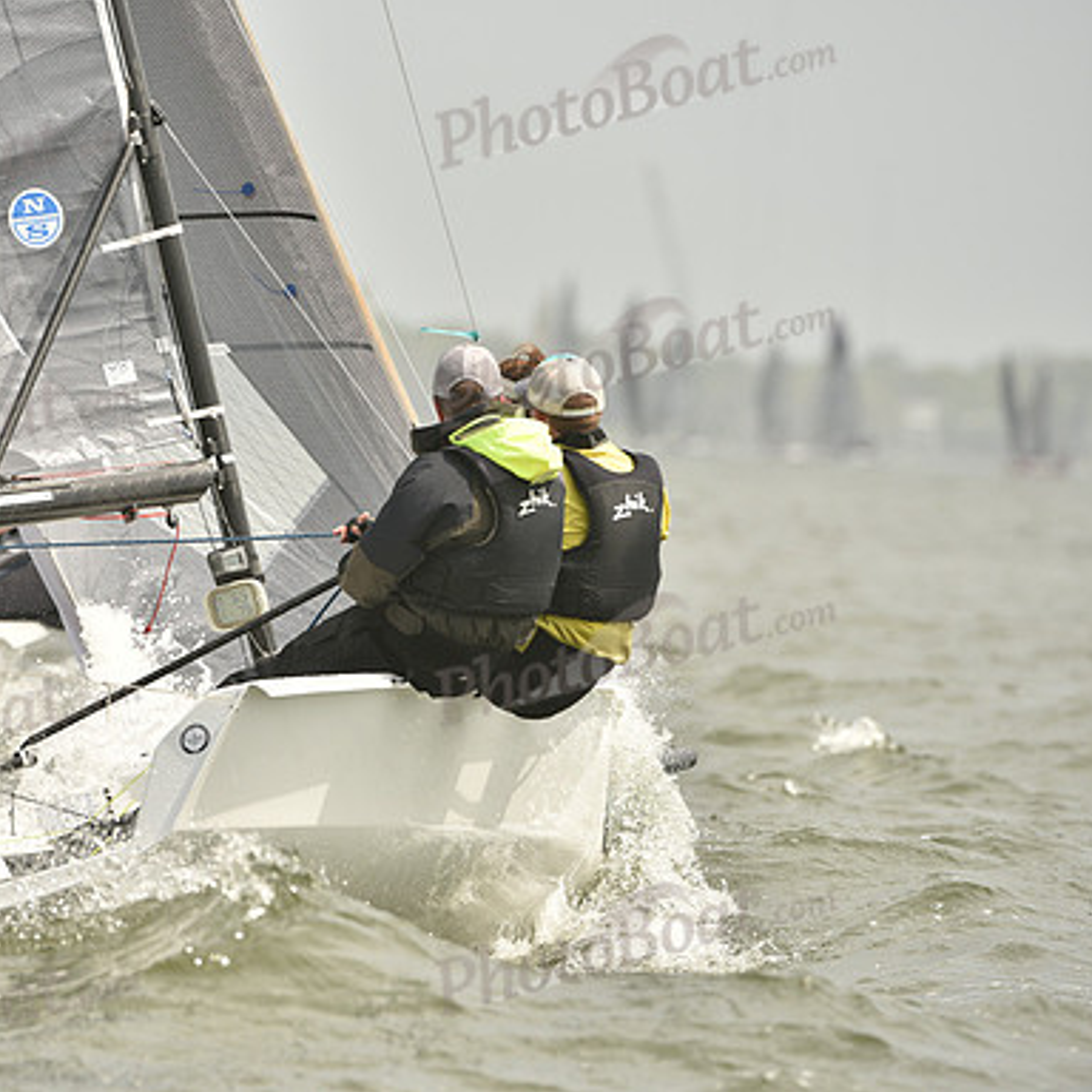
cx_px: 290
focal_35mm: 385
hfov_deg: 4.5
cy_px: 545
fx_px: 13741
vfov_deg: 4.6
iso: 320
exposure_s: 1/1250
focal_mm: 300
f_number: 6.3
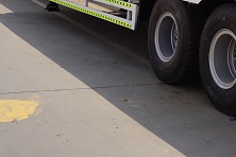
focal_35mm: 81
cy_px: -54
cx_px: 313
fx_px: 531
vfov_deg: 15.9
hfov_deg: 22.3
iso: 100
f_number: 5
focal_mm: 16
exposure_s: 1/640
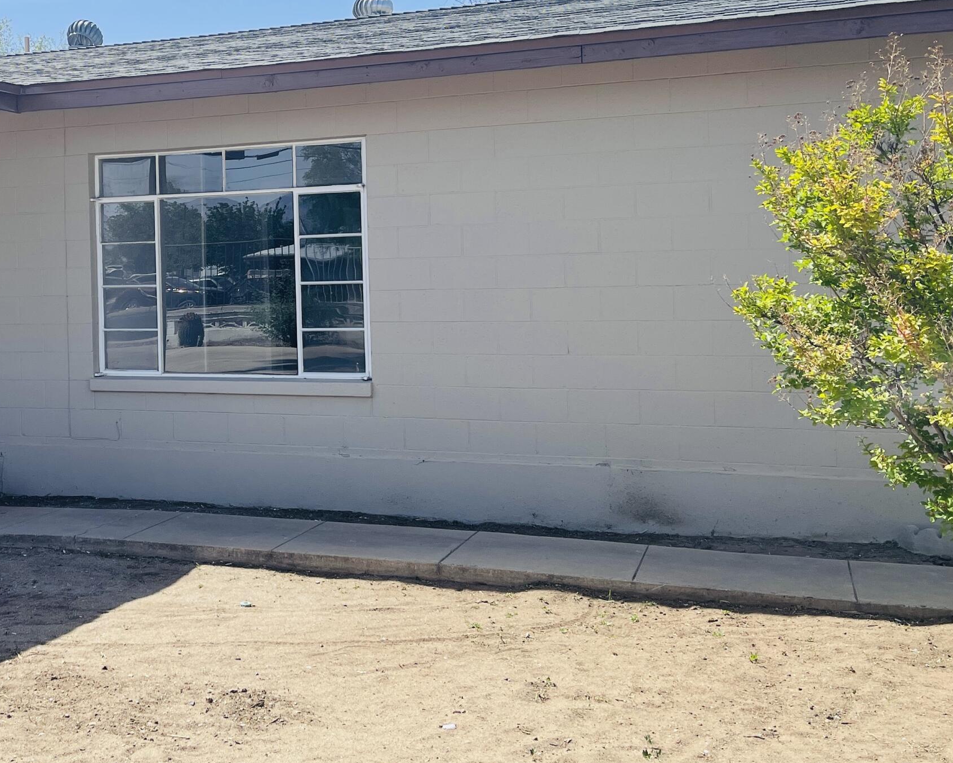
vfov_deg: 33.2
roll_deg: +1.5
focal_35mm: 45
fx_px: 1269
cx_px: 206
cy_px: 278
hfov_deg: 39.7
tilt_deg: +0.6
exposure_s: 1/3257
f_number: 1.6
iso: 32
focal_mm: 5.1
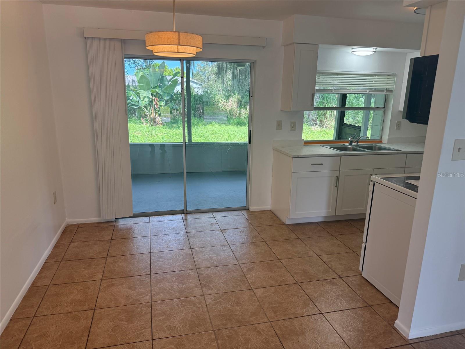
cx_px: 232
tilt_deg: -13.6
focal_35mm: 24
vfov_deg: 56.8
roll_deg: -3.0
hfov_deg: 71.6
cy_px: 174
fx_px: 322
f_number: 1.78
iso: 100
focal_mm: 6.76
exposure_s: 1/234
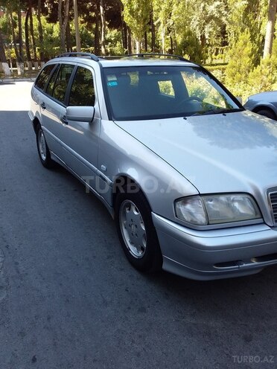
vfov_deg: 58.4
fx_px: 331
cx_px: 138
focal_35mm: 31
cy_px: 184
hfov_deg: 45.4
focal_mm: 3.3
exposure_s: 1/212
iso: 40
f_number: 2.2
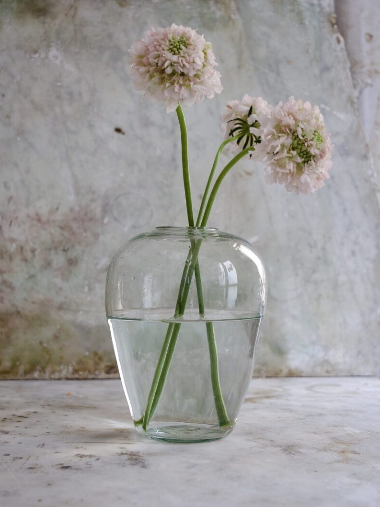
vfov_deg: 38.9
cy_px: 250
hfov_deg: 29.7
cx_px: 188
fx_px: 717
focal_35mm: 49
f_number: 3.5
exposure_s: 1/60
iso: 250
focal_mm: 24
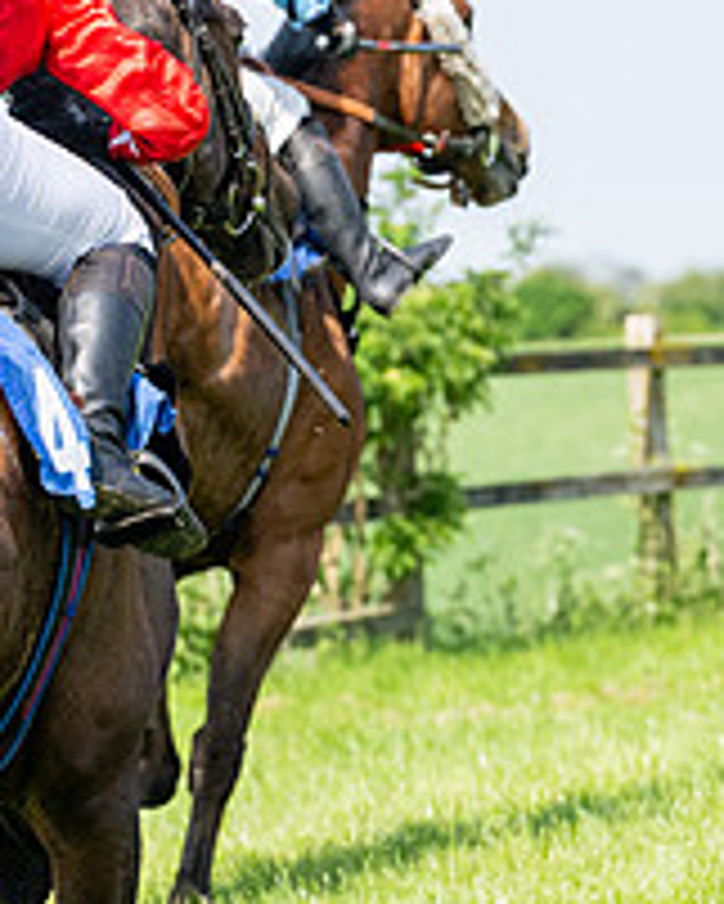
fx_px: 11080
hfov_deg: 3.7
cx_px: 83
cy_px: 783
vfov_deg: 4.7
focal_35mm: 414
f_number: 4
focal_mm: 104
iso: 400
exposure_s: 1/3200
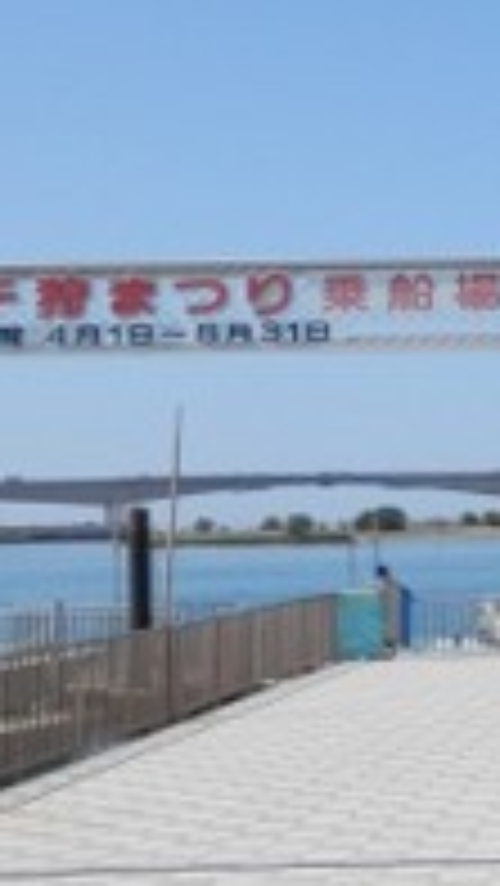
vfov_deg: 25.9
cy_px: 463
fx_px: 1930
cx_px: 725
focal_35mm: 82
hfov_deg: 13.9
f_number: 3.4
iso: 80
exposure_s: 1/1250
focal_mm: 6
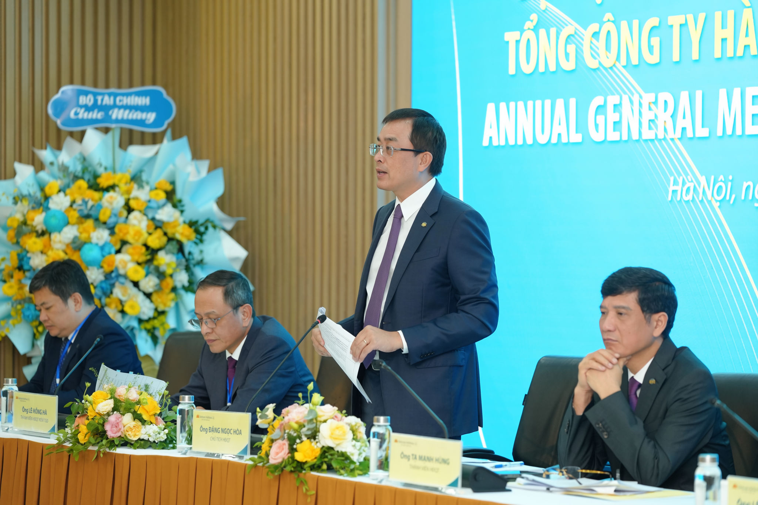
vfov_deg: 11.5
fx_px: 2505
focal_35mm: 119
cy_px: 252
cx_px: 379
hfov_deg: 17.2
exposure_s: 1/200
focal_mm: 119
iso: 1250
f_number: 3.2
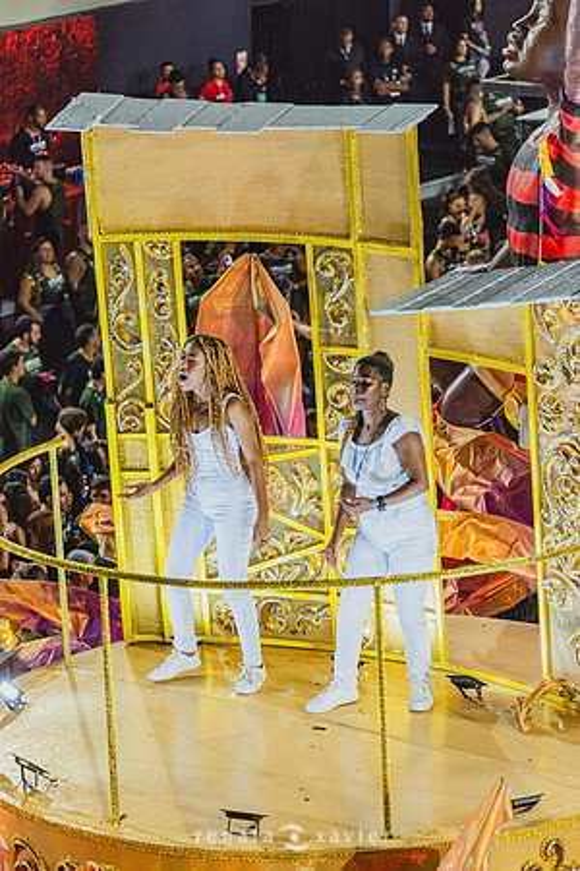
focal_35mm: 155
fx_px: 3746
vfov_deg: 13.2
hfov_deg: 8.9
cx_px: 290
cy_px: 436
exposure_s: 1/320
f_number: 5.3
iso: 1600
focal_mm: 155
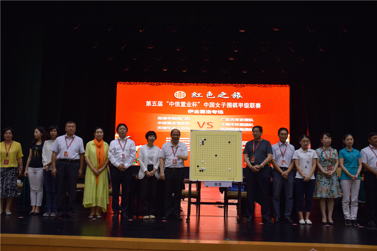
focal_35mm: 36
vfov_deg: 36.9
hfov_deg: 53.1
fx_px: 377
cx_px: 188
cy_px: 126
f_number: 4
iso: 720
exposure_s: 1/60
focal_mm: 24
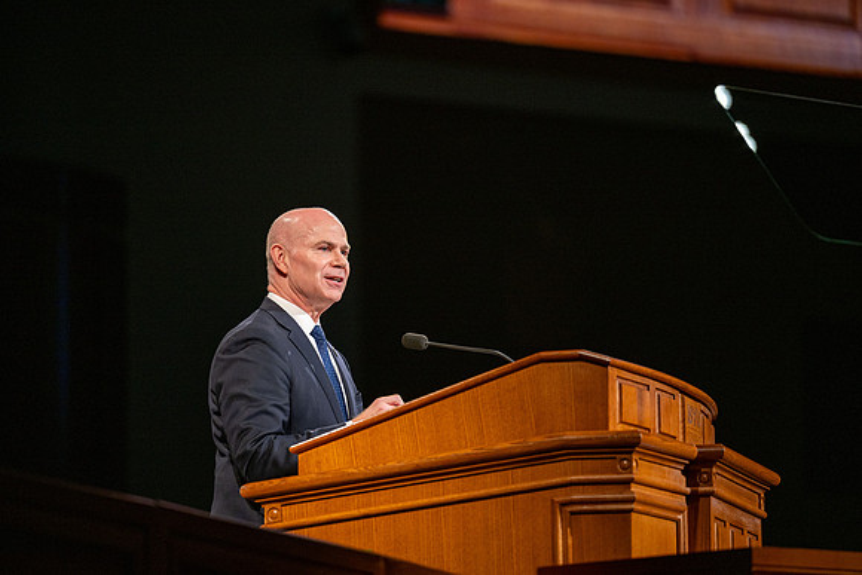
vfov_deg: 6.6
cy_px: 274
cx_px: 427
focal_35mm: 209
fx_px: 5017
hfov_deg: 9.8
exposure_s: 1/125
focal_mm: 200
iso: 400
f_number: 2.8
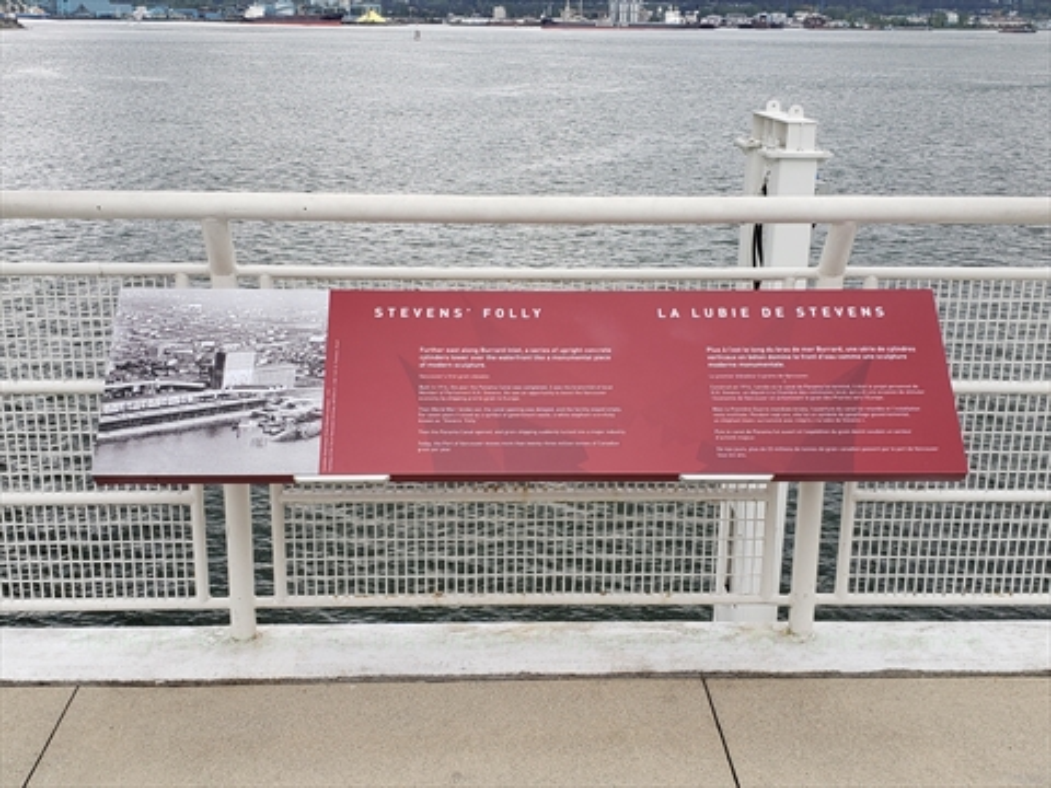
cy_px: 394
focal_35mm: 26
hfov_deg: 67.3
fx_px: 789
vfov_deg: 53.1
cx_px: 526
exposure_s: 1/215
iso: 50
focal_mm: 4.3
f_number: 2.4
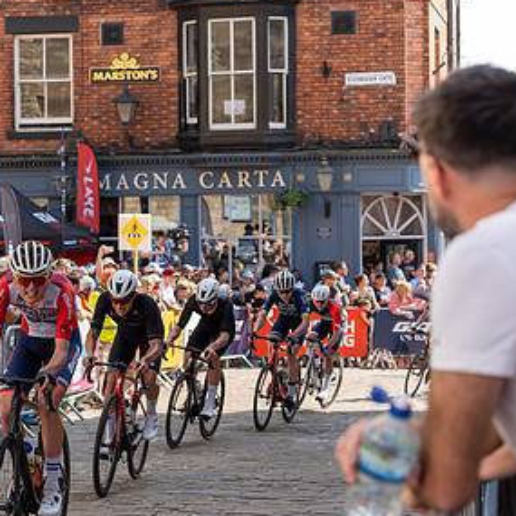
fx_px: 1602
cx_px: 45
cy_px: 244
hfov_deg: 18.0
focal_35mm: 95
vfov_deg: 18.3
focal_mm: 55
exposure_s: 1/500
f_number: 3.5
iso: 100
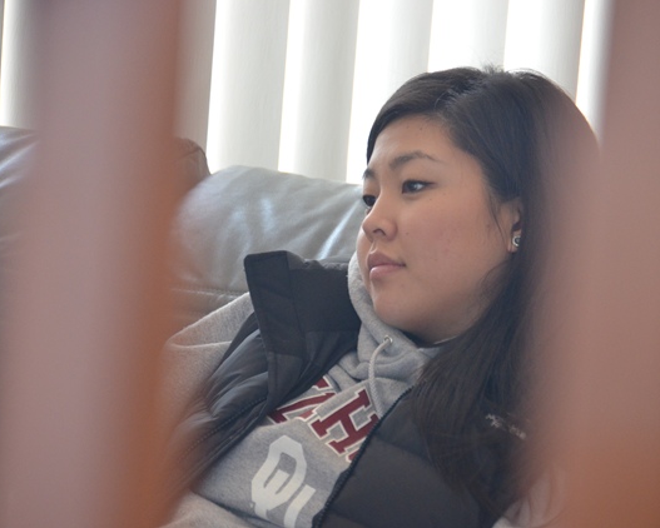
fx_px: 5667
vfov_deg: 5.3
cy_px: 264
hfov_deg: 6.7
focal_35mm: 290
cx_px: 349
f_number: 5.6
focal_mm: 170
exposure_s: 1/20
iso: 1600
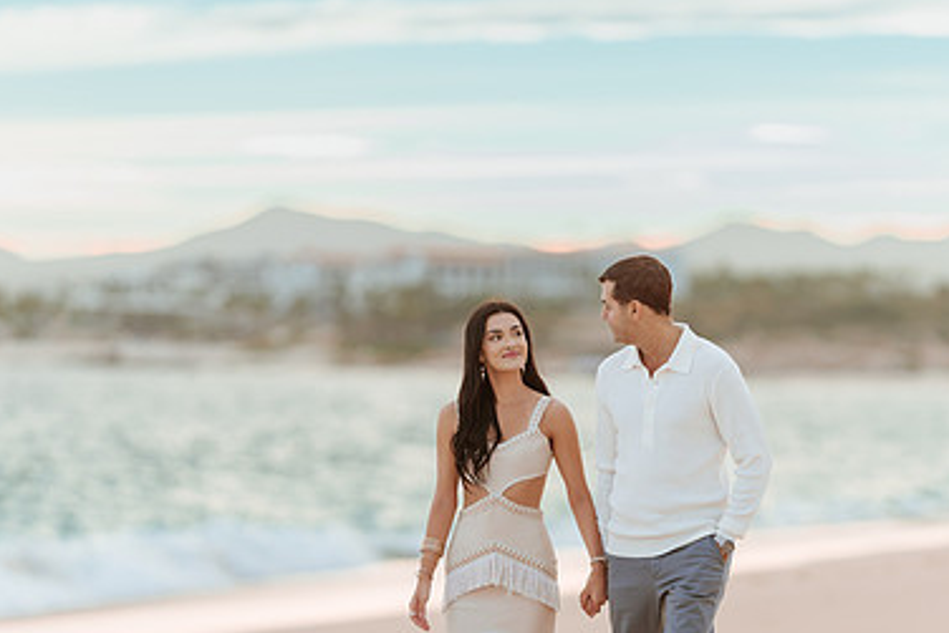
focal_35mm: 208
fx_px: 5485
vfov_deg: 6.6
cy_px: 458
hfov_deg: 9.9
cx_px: 563
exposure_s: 1/5000
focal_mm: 135
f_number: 1.8
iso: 320
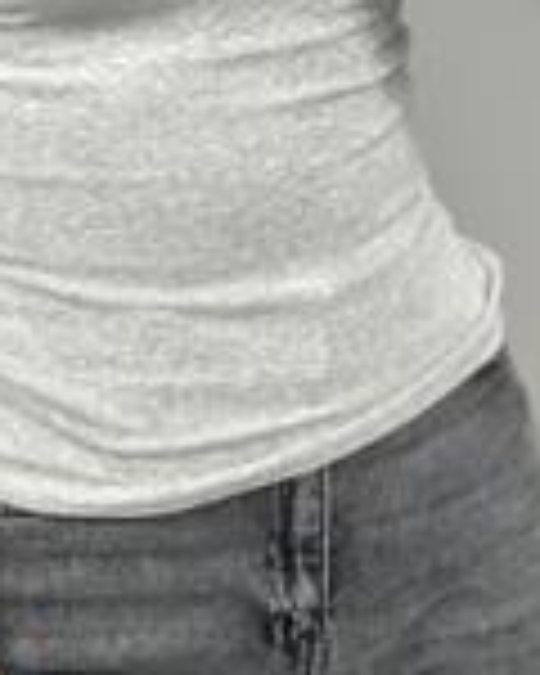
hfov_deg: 11.9
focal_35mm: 129
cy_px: 20
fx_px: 2577
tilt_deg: -28.7
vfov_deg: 14.7
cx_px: 99
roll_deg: +2.0
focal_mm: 6.86
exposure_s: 1/100
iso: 100
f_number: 1.78
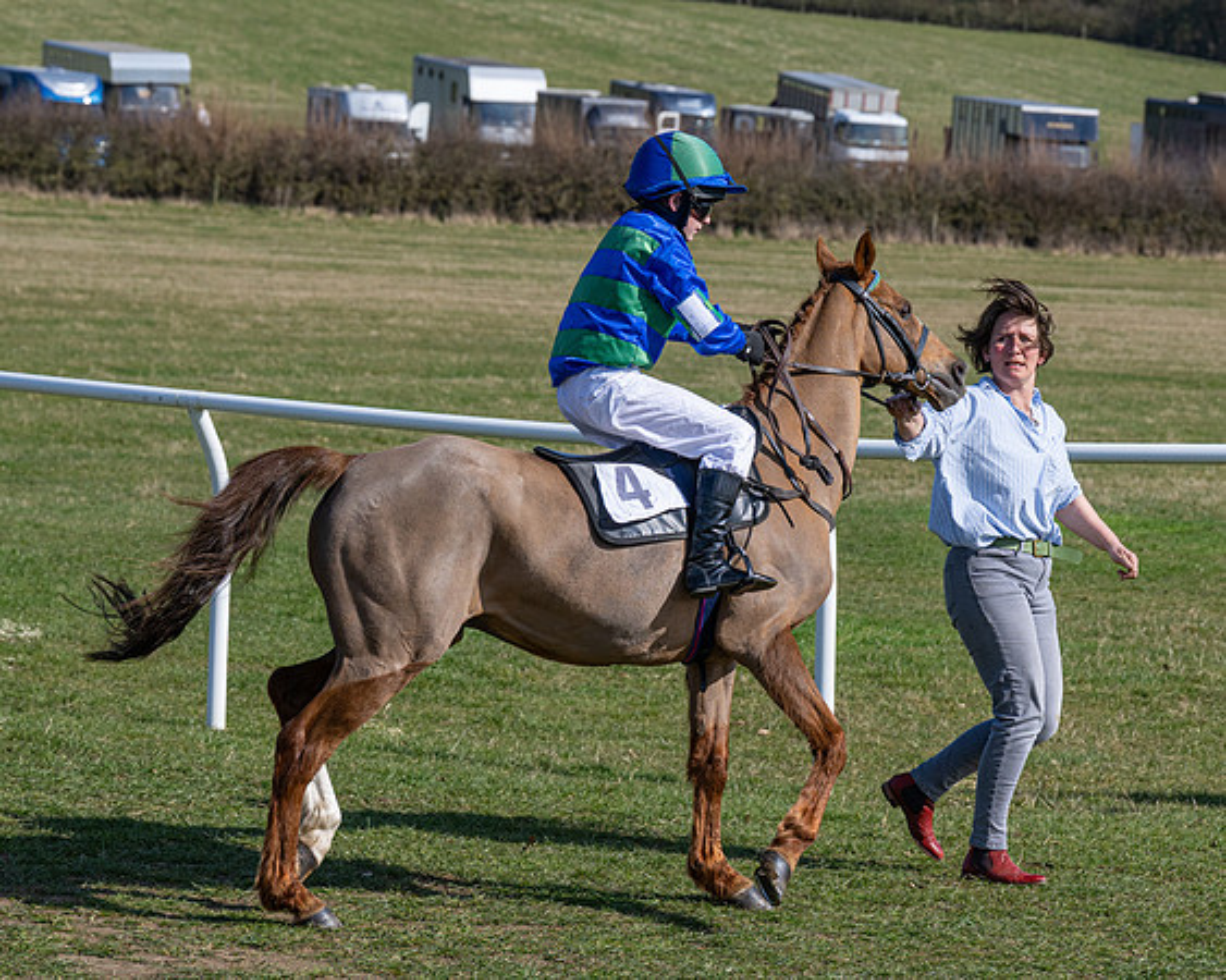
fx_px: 5151
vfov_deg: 10.9
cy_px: 490
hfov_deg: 13.6
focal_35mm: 142
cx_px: 736
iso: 200
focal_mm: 84
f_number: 5
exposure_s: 1/2000
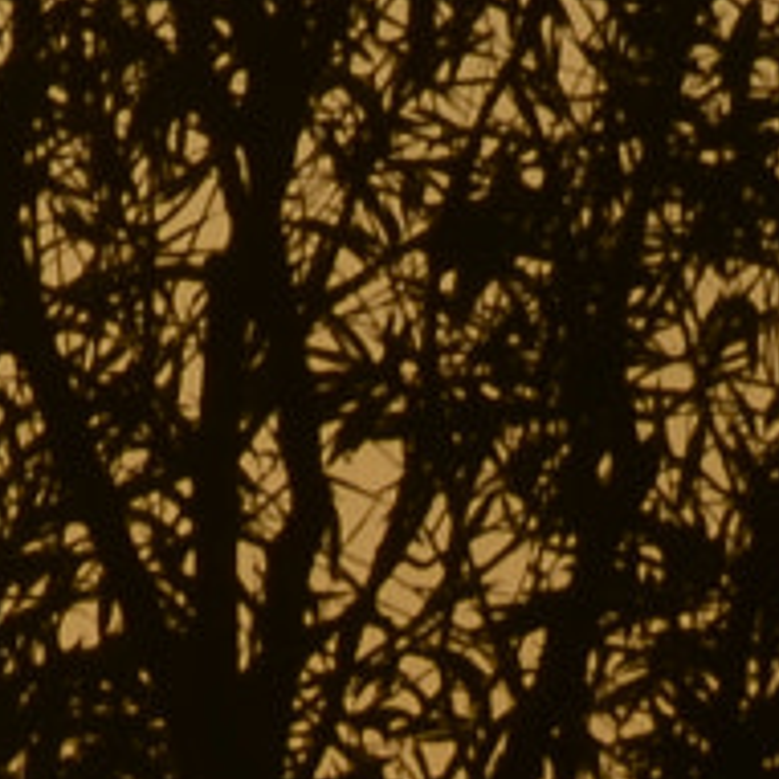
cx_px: -1069
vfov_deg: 0.8
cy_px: -216
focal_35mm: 2313
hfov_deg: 0.8
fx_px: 58890
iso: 100
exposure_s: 1/500
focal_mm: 170
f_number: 25
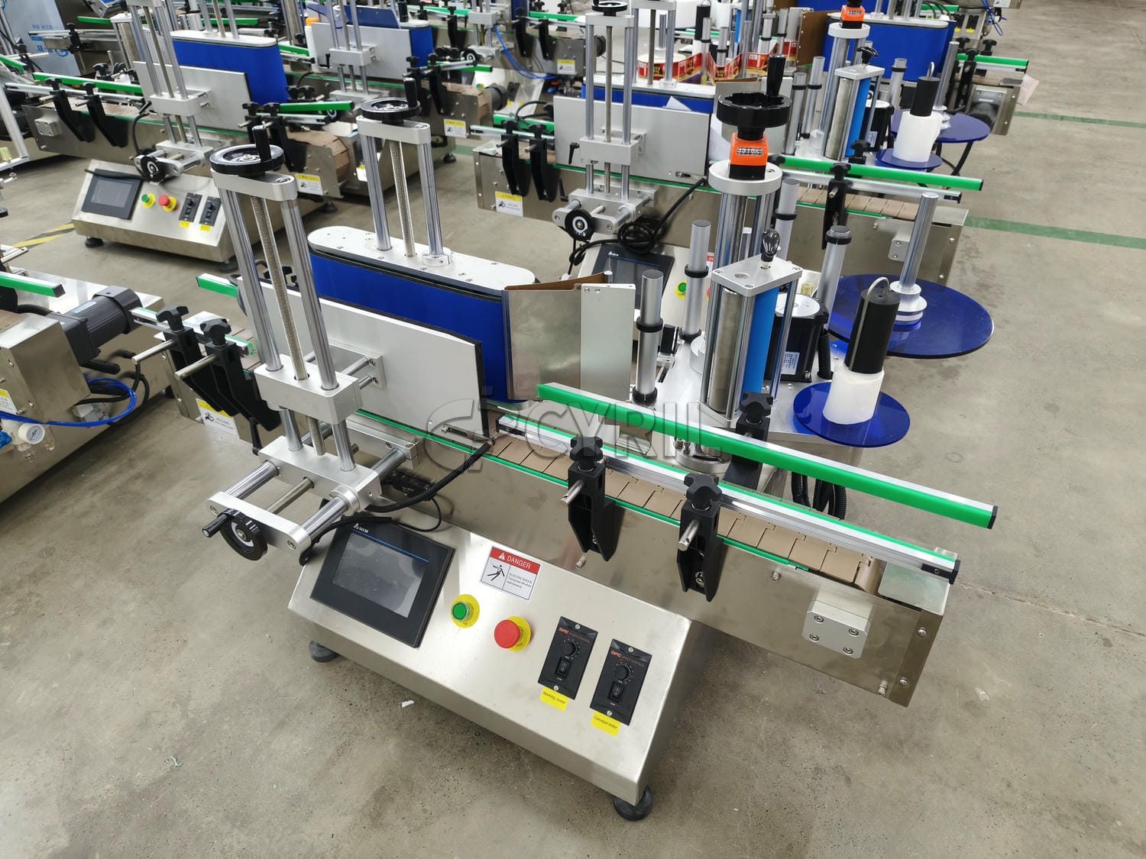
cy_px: 430
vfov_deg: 58.9
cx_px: 573
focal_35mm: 23
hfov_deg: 73.9
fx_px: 761
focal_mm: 5.56
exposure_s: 1/50
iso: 500
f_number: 1.88
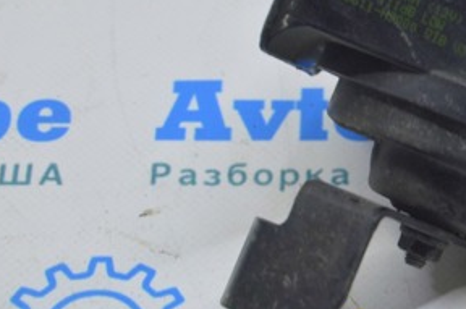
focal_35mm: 183
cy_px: 96
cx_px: 471
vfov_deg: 7.5
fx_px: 2366
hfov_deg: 11.1
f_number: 5.6
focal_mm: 55
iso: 400
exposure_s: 1/20
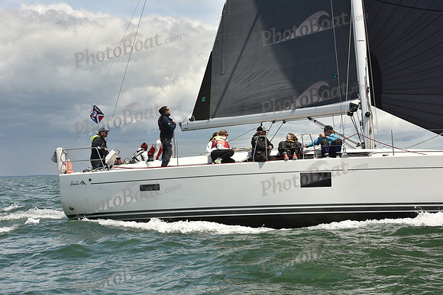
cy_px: 148
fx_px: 862
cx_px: 222
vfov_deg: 19.5
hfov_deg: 28.8
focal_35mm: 70
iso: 320
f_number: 11
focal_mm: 70
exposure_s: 1/800
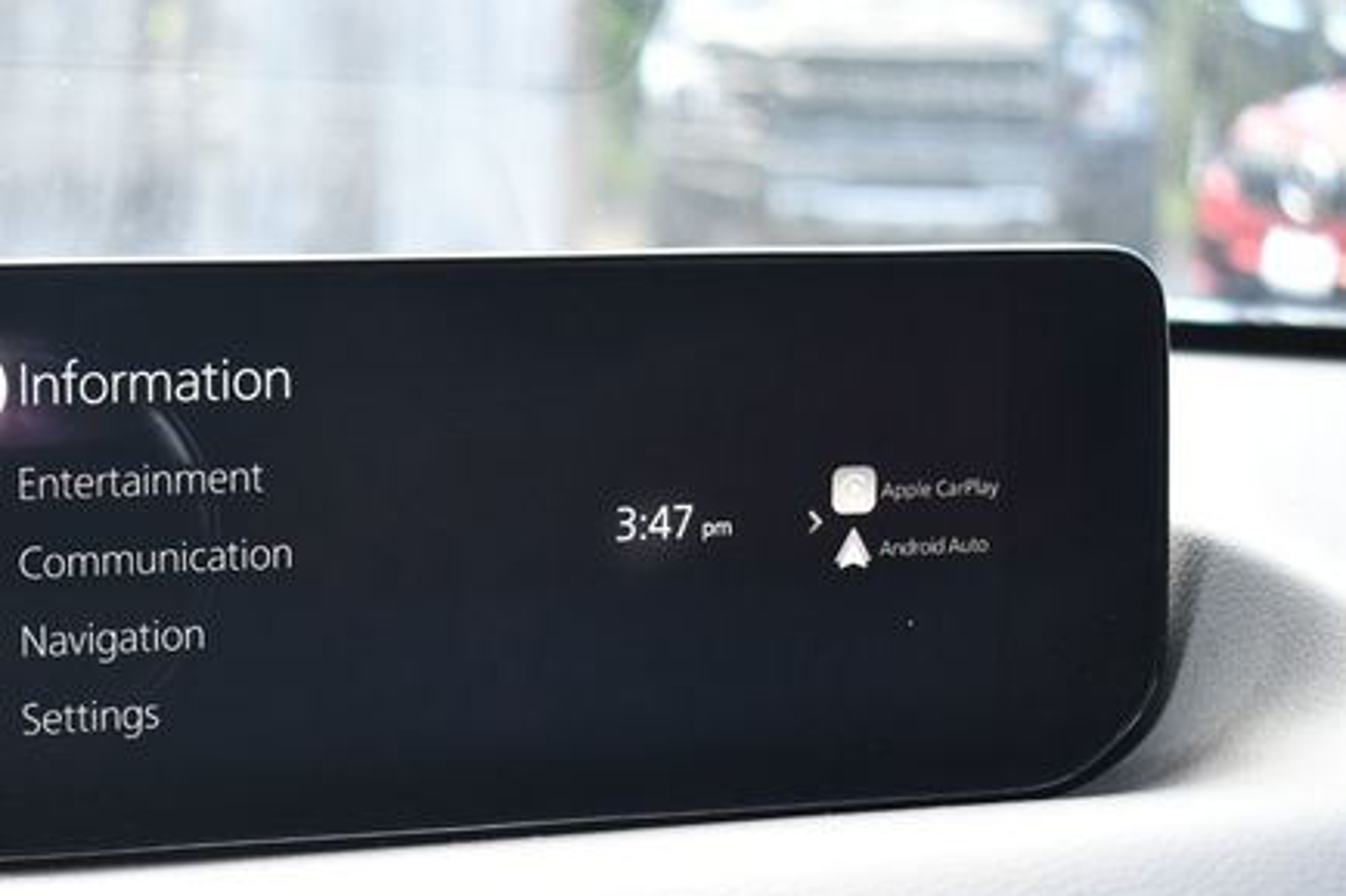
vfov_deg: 16.2
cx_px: 397
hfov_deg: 24.0
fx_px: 3139
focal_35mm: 84
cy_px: 601
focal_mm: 38
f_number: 4.8
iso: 1100
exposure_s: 1/125
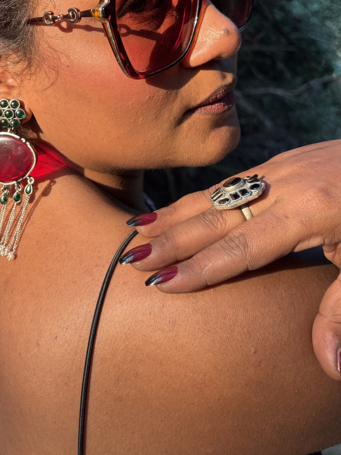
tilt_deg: -7.3
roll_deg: -2.8
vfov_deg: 42.2
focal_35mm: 43
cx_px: 100
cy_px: 101
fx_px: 565
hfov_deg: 33.2
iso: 80
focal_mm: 5.96
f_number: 1.6
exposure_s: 1/121
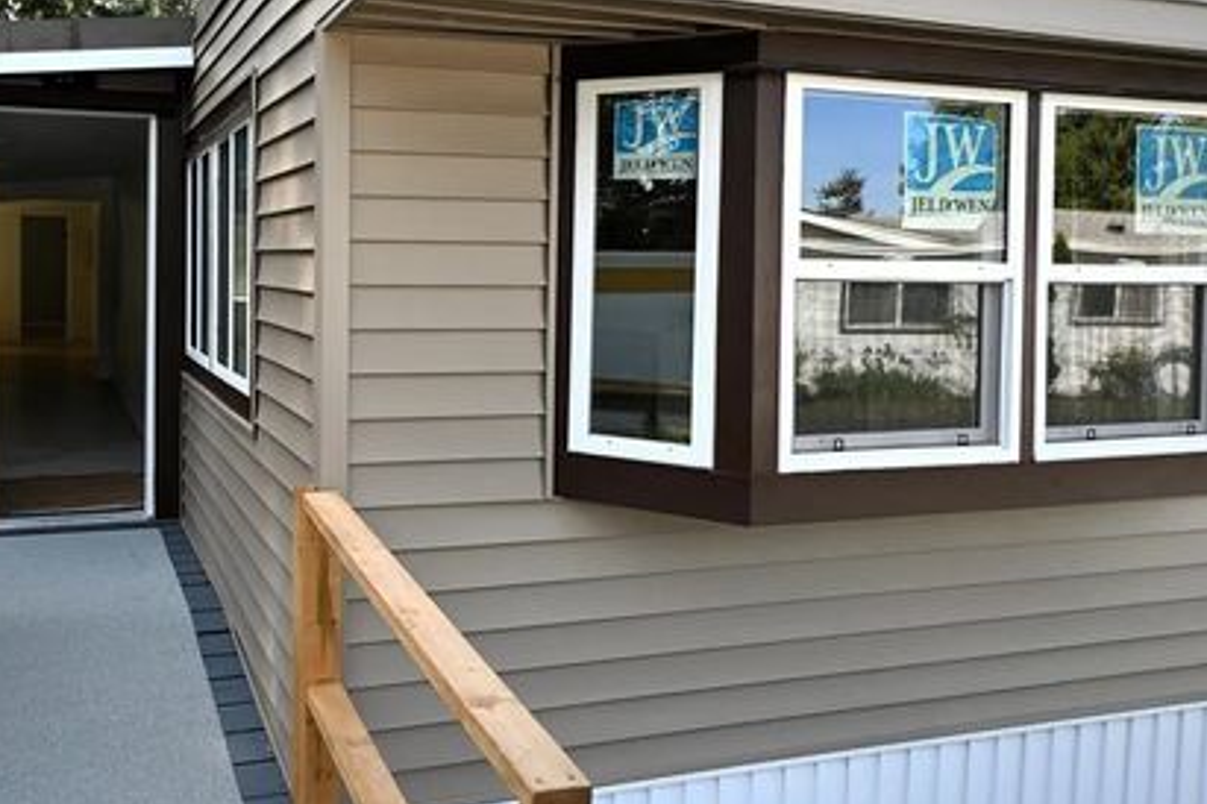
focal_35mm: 28
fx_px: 939
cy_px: 267
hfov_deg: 61.7
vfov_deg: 45.7
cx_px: 297
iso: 200
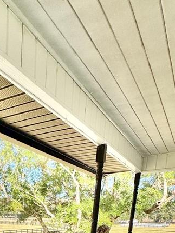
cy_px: 278
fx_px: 263
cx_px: 3
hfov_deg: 33.8
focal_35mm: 39
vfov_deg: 36.9
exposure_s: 1/620
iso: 40
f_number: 2.2
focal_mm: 2.22
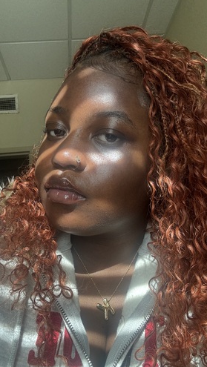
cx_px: 103
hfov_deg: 35.7
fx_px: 322
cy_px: 184
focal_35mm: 33
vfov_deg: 59.5
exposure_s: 1/61
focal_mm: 2.69
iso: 80
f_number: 1.9
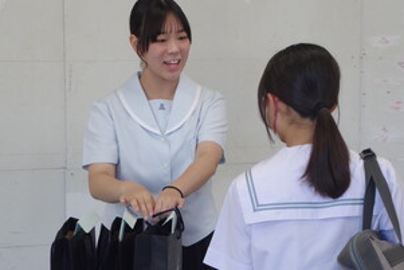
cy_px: 117
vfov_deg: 11.6
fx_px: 1333
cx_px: 267
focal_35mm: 119
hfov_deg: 17.2
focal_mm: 53
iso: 3200
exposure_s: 1/100
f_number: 7.1
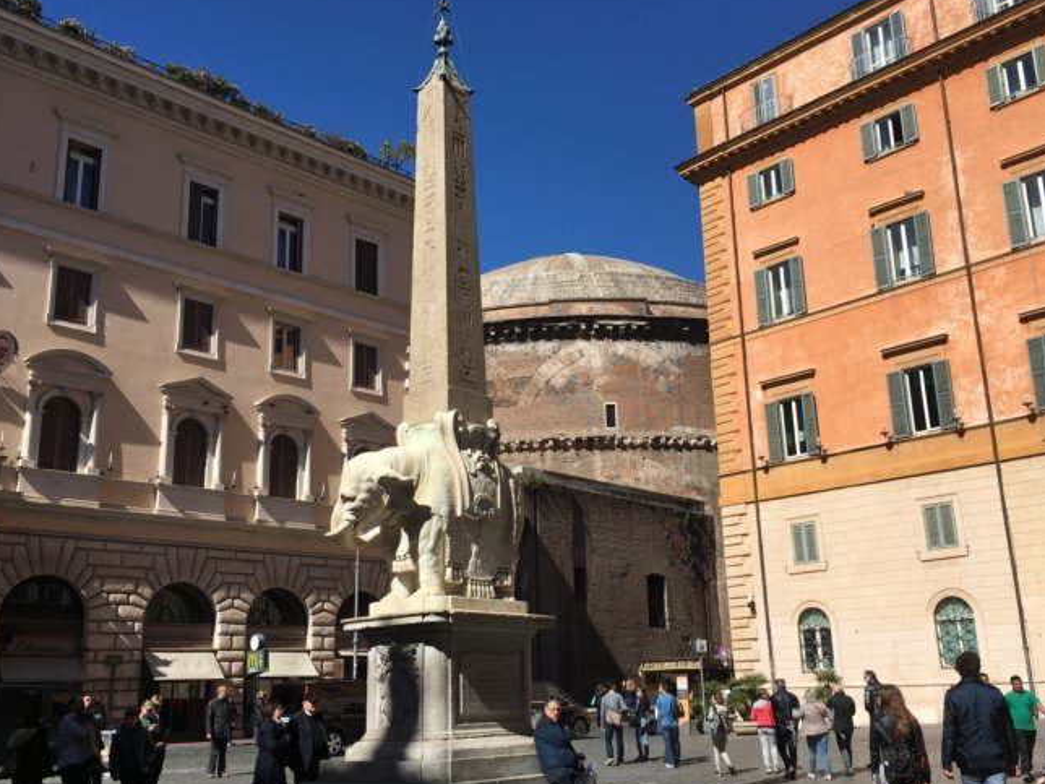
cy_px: 385
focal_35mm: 36
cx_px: 535
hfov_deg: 51.3
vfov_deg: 39.7
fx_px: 1087
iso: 25
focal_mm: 4.15
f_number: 2.2
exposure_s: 1/2198
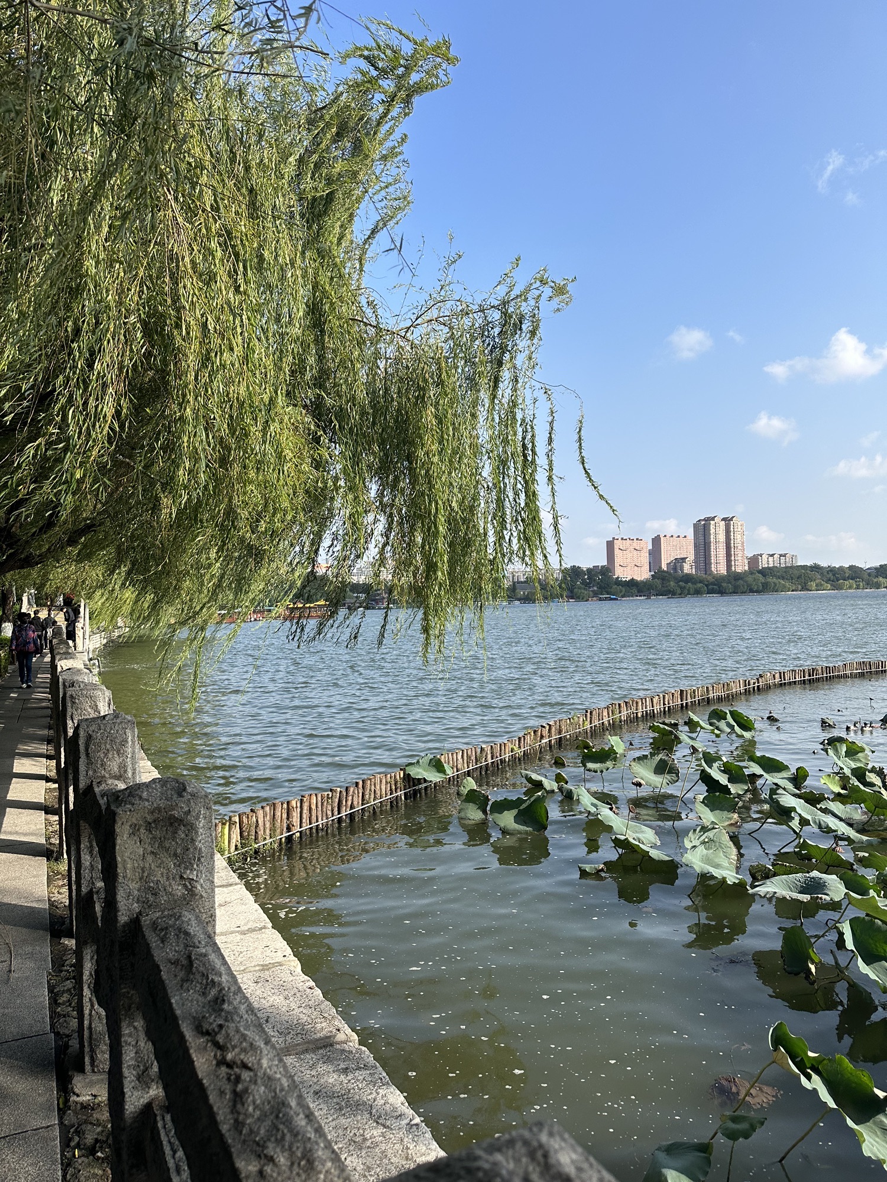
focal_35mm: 24
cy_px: 591
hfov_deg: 56.8
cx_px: 444
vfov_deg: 71.6
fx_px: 820
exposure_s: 1/3155
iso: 80
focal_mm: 6.86
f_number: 1.78
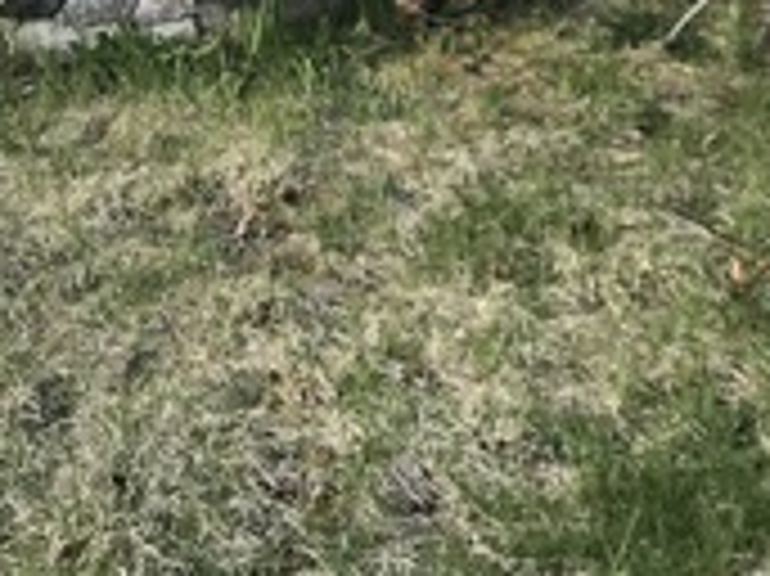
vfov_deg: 12.7
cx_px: 272
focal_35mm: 109
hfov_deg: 18.0
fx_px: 2423
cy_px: -342
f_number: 1.8
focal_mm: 3.99
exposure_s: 1/215
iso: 20
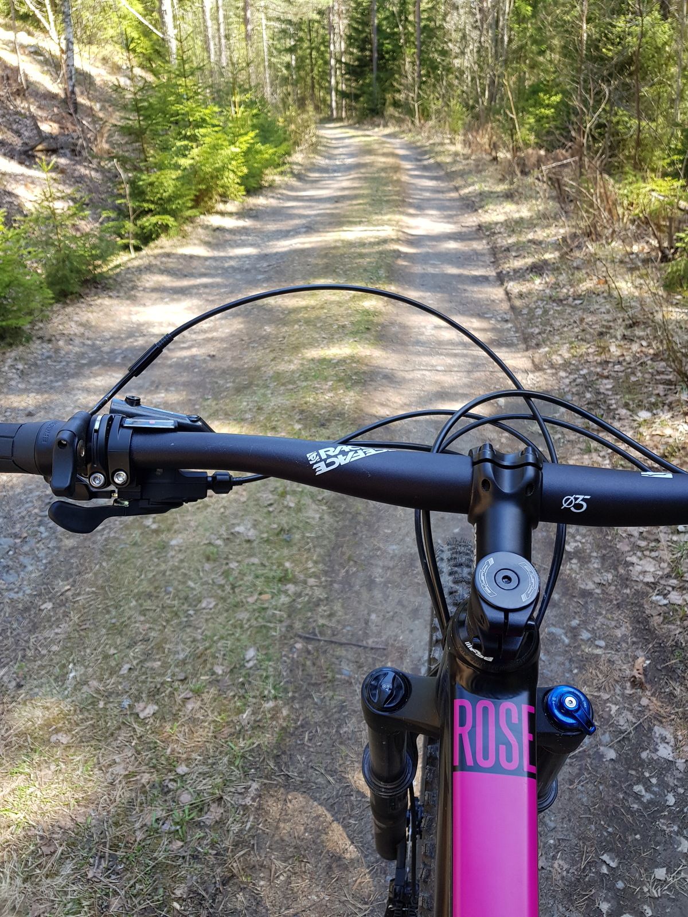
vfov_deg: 67.3
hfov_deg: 53.1
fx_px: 689
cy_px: 458
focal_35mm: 26
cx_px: 344
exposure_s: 1/128
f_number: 1.7
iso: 40
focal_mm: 4.2
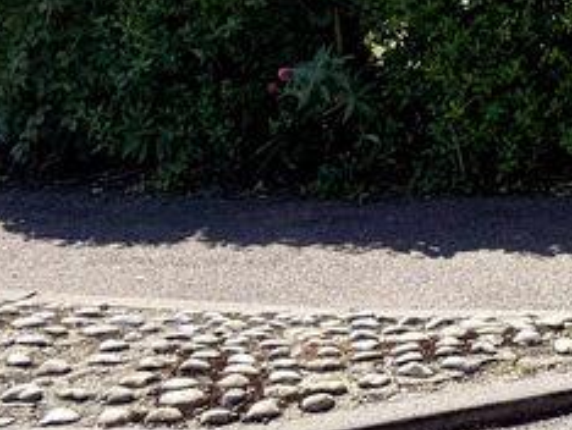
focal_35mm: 105
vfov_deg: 12.5
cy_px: -415
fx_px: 1737
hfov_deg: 14.9
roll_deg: -1.8
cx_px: 1178
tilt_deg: +3.5
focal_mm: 6.76
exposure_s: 1/5714
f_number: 1.78
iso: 80
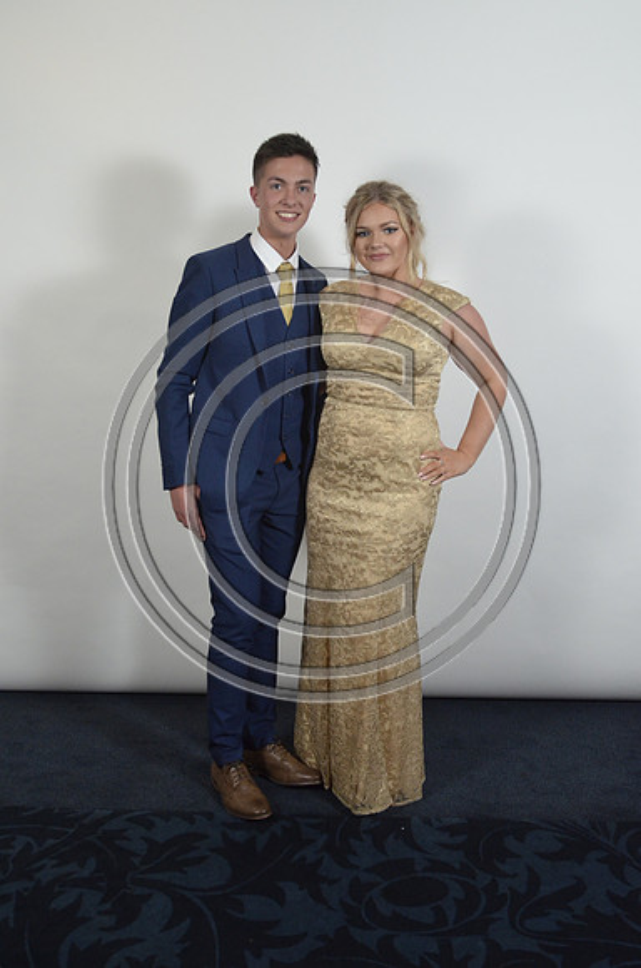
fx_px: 966
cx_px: 320
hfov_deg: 36.7
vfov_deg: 53.2
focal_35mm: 36
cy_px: 484
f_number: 5.6
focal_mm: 24
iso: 1600
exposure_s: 1/100
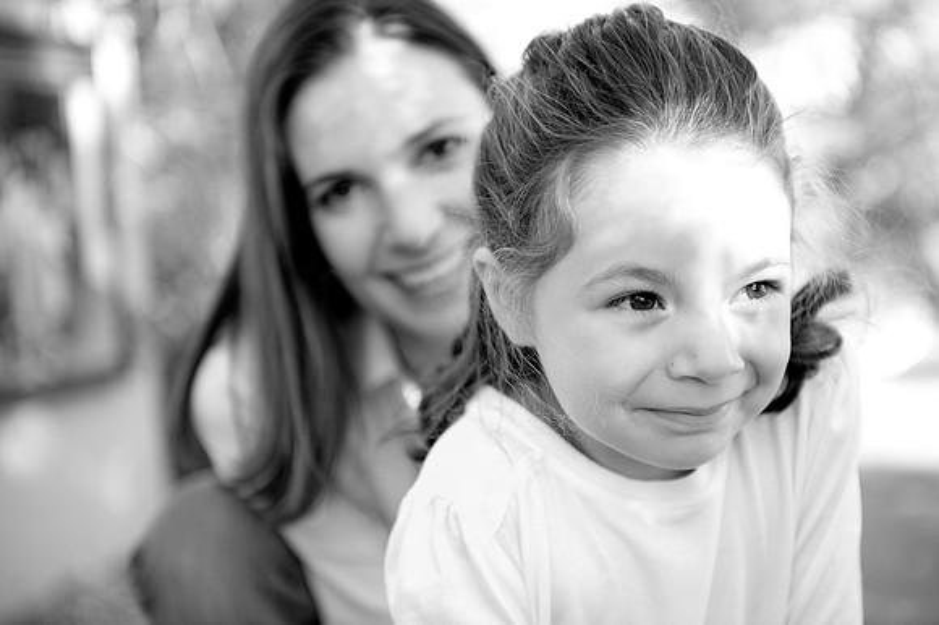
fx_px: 1825
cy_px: 312
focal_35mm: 70
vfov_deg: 19.4
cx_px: 470
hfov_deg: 28.9
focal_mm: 70
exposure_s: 1/250
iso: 200
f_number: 2.8
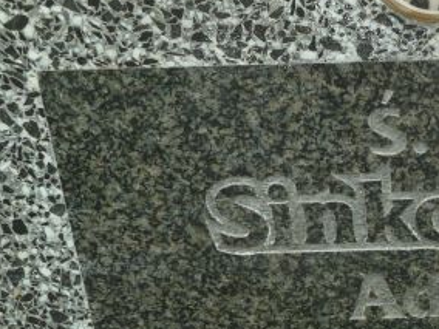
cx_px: 467
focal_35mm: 72
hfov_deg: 25.3
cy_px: 176
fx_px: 913
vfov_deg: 20.4
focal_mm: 5.3
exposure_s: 1/50
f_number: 3.5
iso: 80
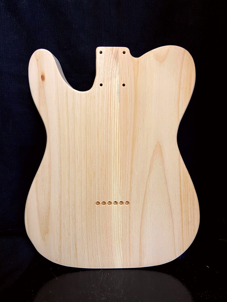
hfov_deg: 53.1
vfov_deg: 67.3
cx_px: 114
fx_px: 227
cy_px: 151
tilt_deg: -10.3
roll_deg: +1.8
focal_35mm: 26
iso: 100
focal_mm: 4.25
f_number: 1.8
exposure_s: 1/60
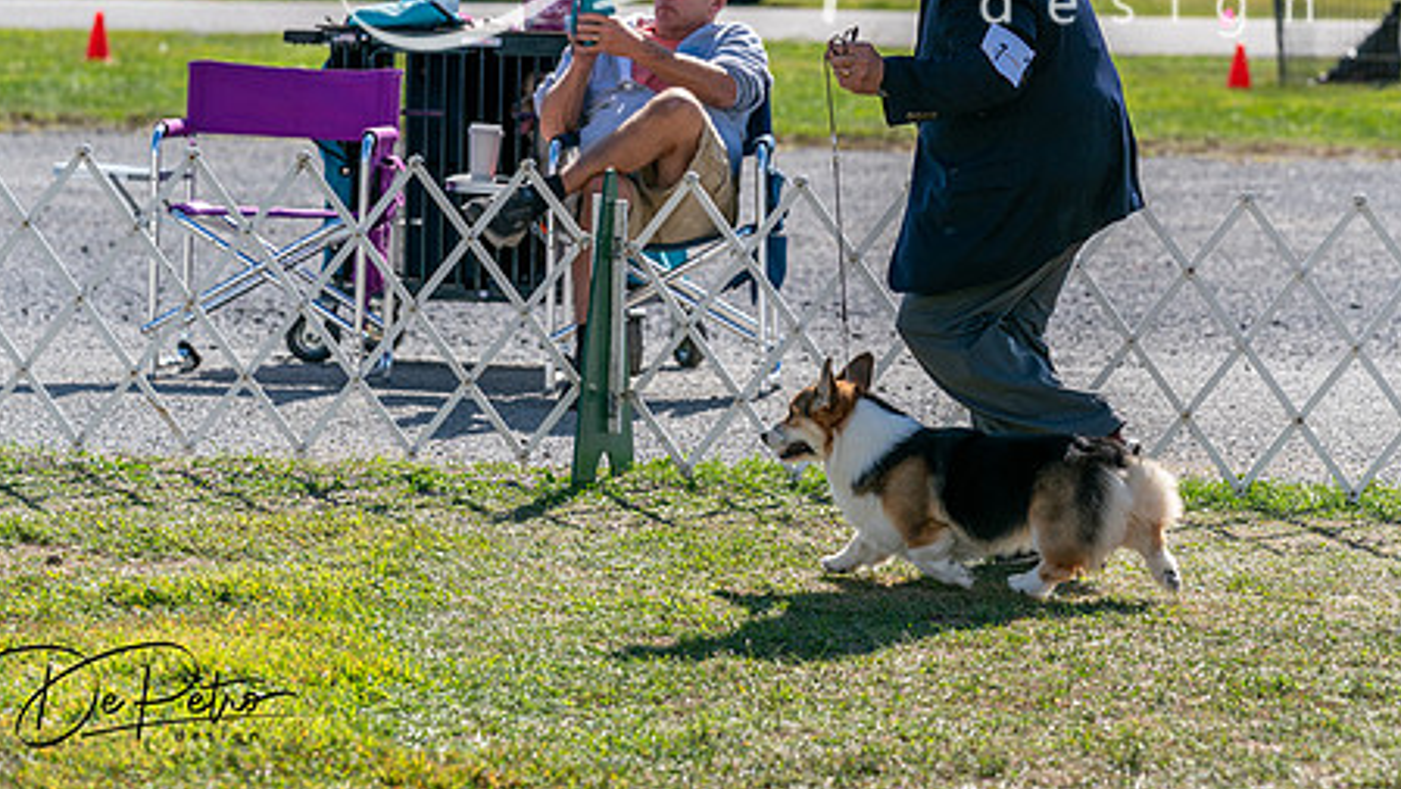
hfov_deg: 10.4
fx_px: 7730
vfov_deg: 5.8
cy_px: 115
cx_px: 863
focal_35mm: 208
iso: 160
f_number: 4.5
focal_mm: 132
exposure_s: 1/1250
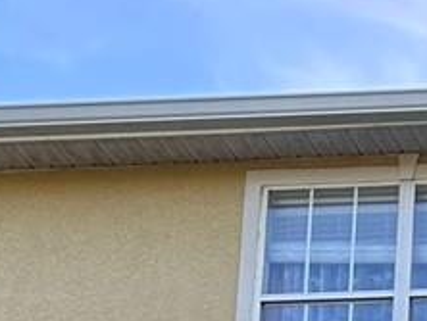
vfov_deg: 7.0
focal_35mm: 187
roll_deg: -0.5
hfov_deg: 9.7
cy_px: 1017
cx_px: 927
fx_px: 2309
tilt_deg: +11.3
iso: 50
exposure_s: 1/670
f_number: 1.5
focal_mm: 5.7
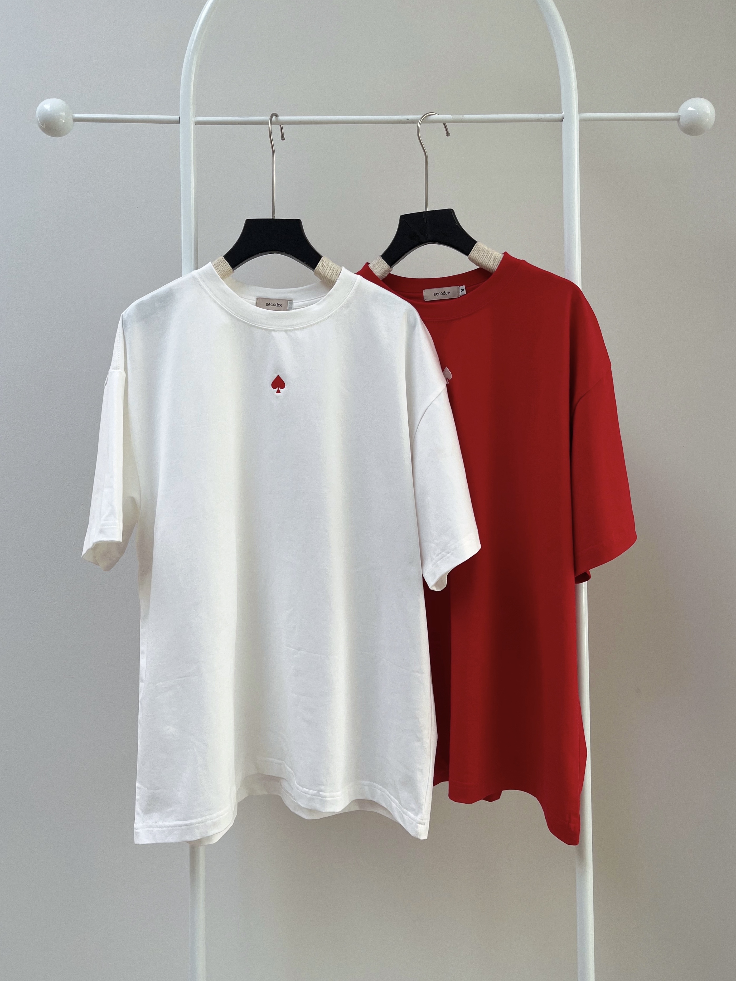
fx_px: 737
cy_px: 490
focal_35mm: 26
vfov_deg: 67.3
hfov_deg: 53.1
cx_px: 368
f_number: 1.6
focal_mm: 5.1
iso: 50
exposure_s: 1/718
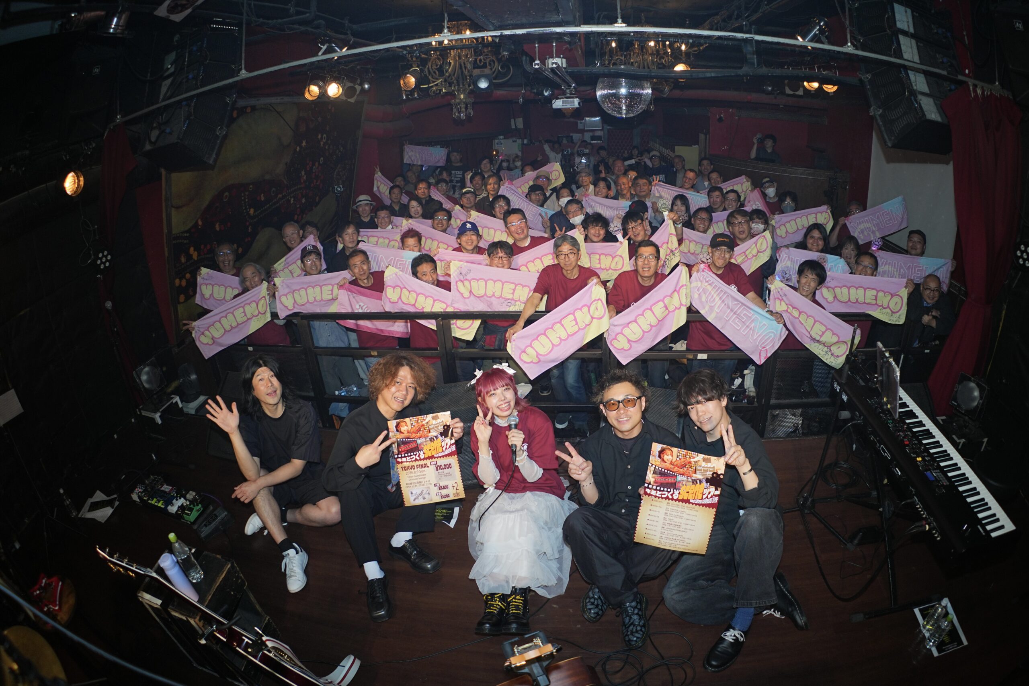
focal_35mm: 16
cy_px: 343
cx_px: 514
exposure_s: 1/250
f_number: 3.5
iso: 320
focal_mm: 16
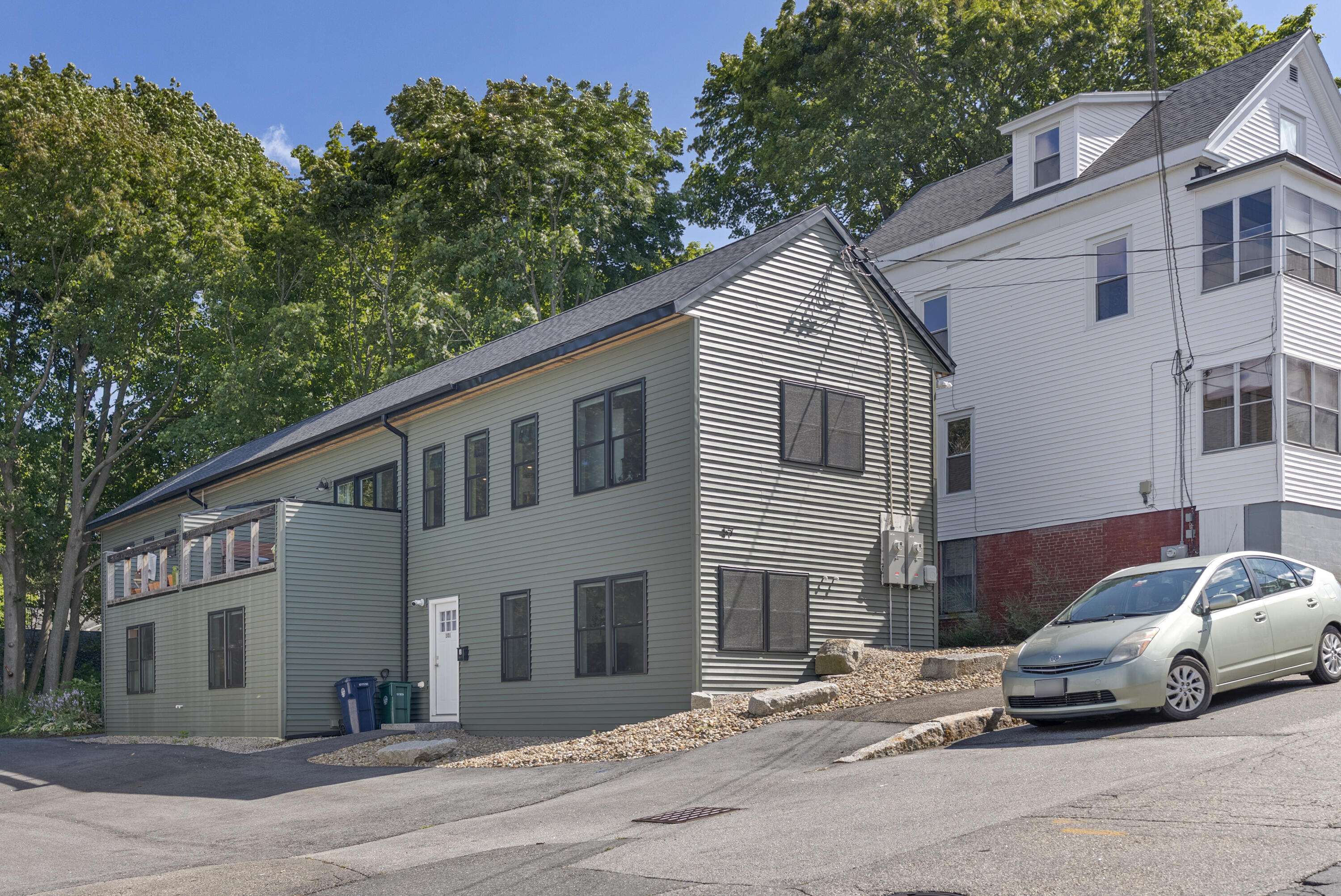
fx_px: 1304
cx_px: 670
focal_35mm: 35
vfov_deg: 37.9
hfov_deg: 54.4
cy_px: 448
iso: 320
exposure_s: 1/1600
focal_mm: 35
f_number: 7.1
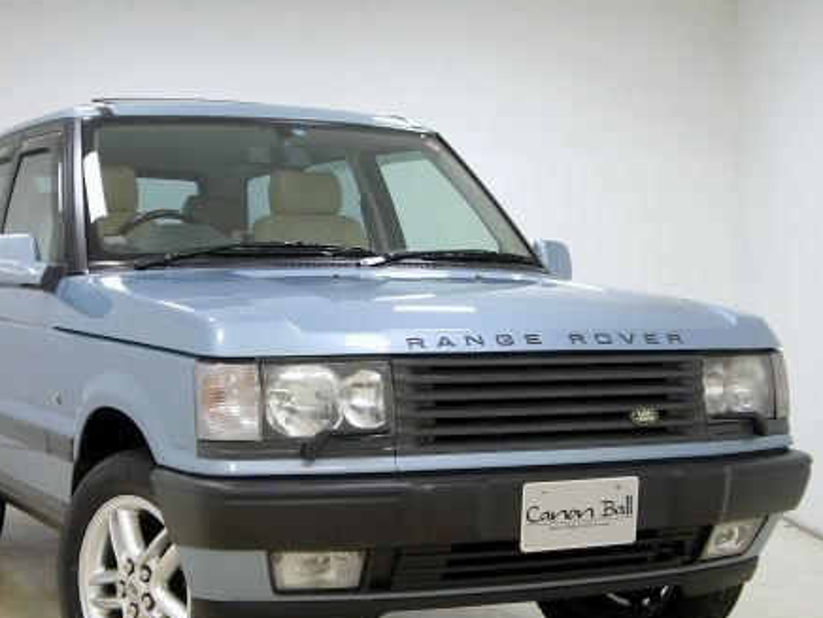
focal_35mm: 69
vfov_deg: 21.3
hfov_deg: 28.1
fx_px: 1640
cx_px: 345
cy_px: 374
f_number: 3
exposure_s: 1/20
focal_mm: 7.6
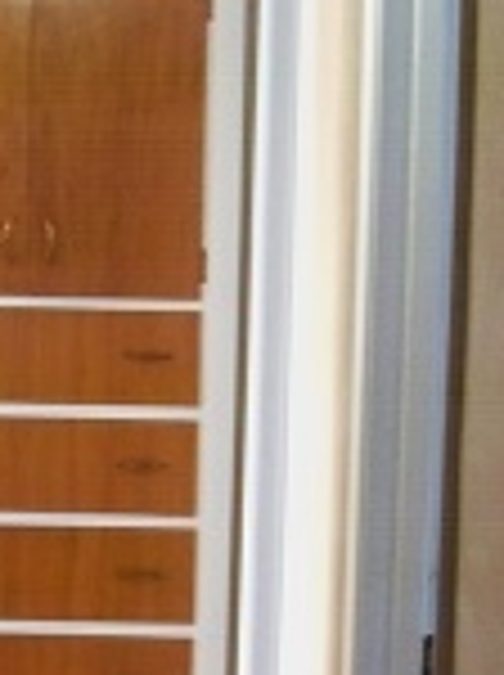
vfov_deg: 13.9
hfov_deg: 10.4
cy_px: 540
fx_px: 2745
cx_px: -27
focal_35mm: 141
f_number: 2.8
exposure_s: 1/30
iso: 400
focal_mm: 5.85
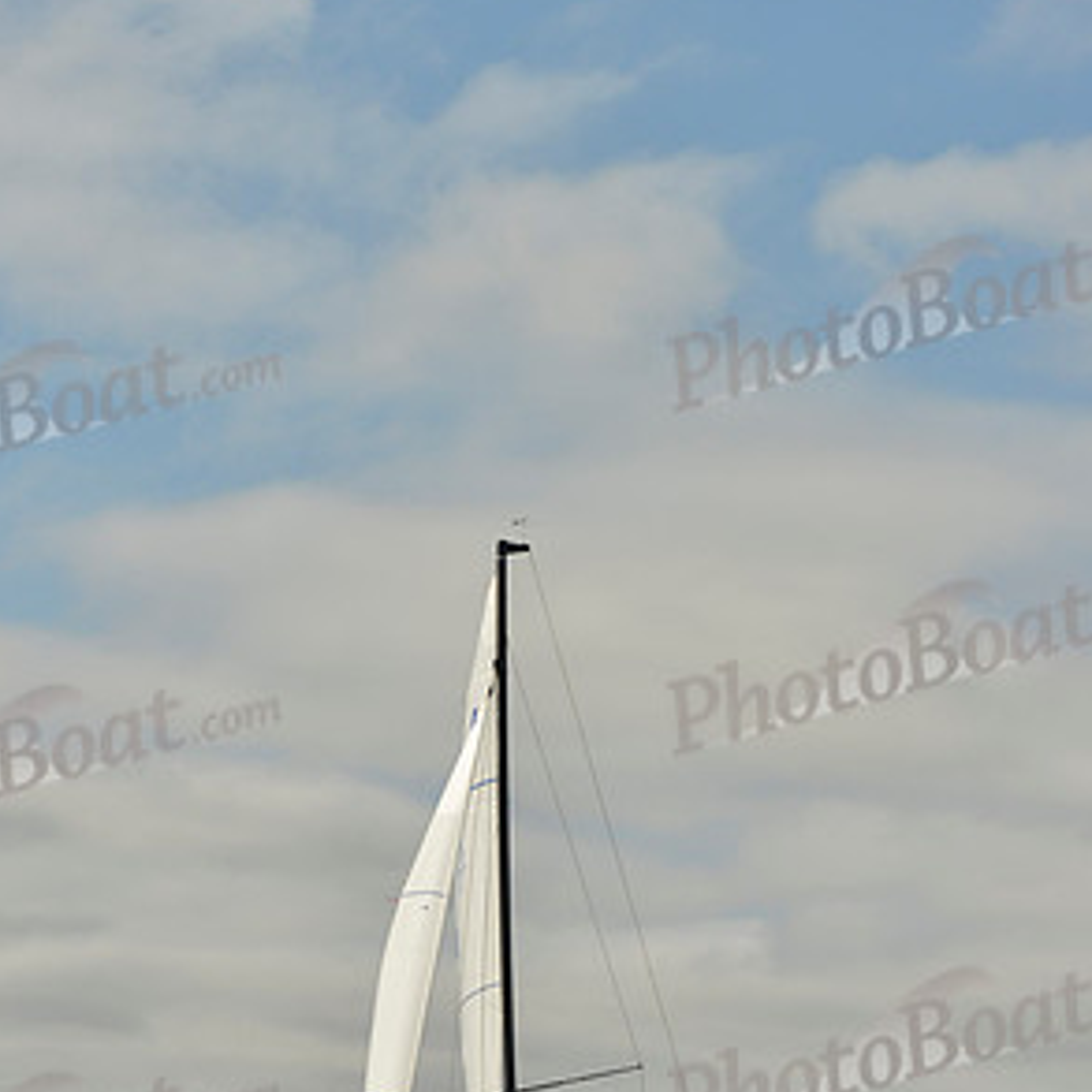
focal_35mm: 126
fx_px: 4497
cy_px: 906
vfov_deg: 13.8
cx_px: 475
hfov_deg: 13.8
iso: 400
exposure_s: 1/1600
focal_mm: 75
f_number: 11
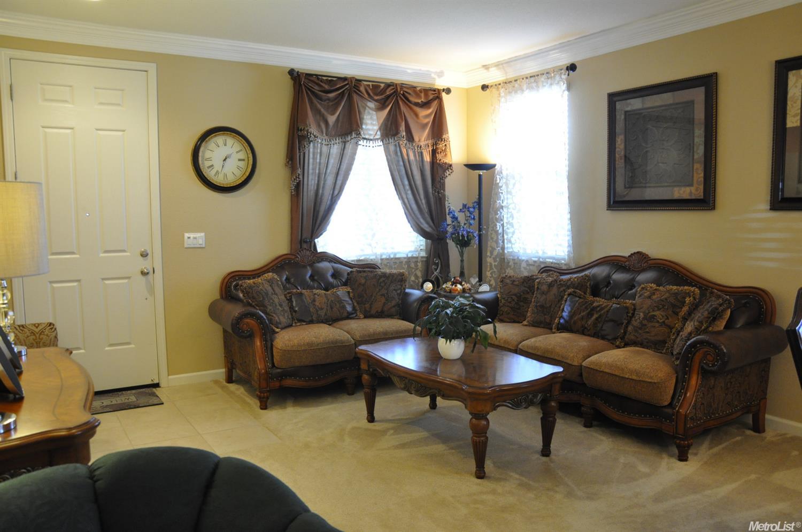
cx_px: 401
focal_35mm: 27
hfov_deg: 67.5
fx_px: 601
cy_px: 266
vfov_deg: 47.8
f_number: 5.6
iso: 1600
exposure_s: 1/30
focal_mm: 18
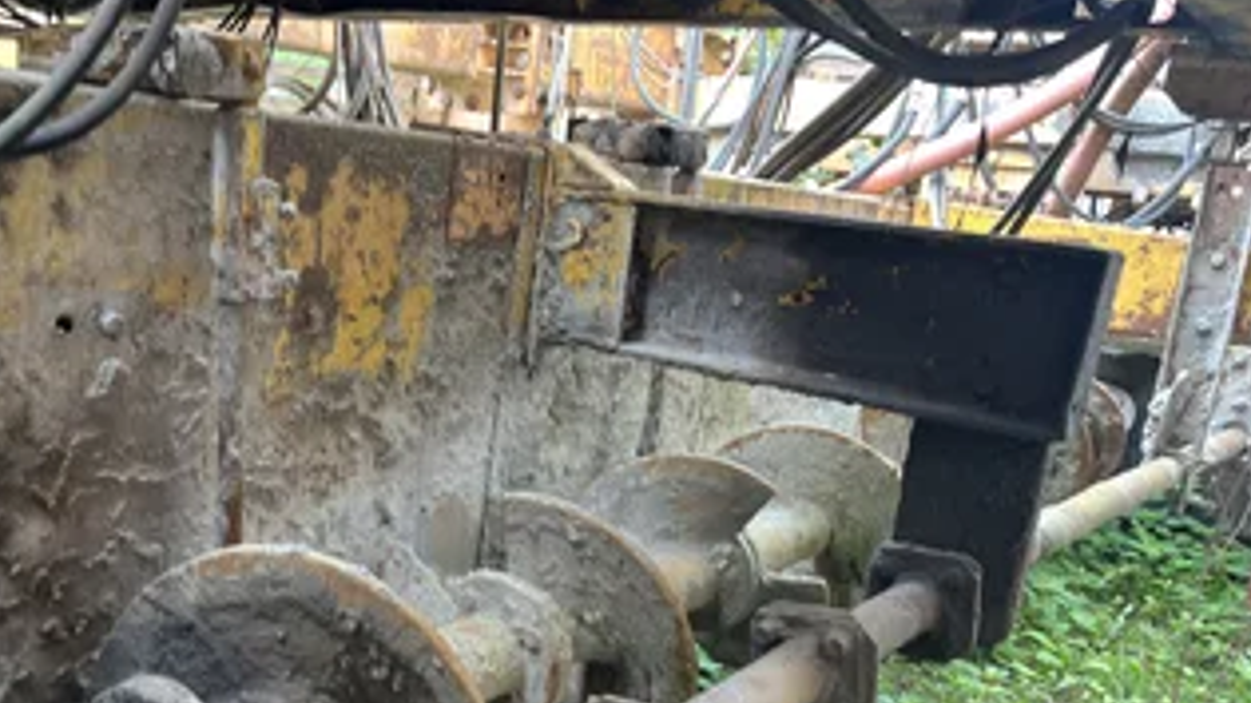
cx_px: 496
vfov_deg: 32.1
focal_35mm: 36
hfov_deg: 54.9
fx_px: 1194
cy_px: 536
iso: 125
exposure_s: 1/116
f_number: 1.6
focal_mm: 5.1
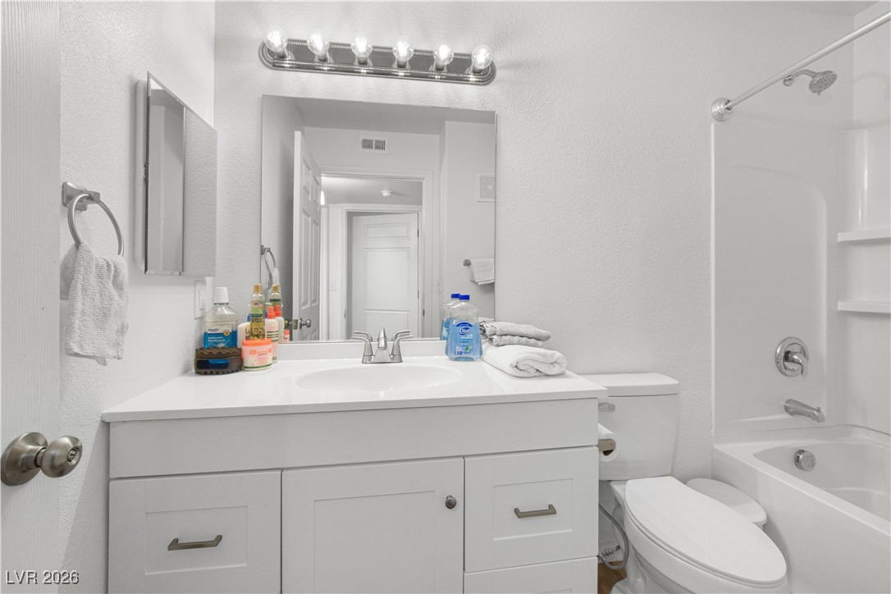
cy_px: 297
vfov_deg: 77.3
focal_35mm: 15
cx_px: 446
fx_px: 371
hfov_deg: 100.4
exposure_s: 1/20
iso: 400
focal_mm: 10
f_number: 8
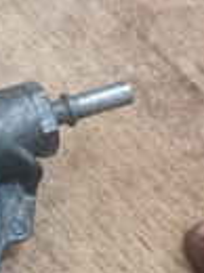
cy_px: 166
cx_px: -159
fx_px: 788
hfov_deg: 13.3
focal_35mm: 100
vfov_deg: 19.6
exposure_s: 1/99.9
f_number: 1.8
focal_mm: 4.44
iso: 502
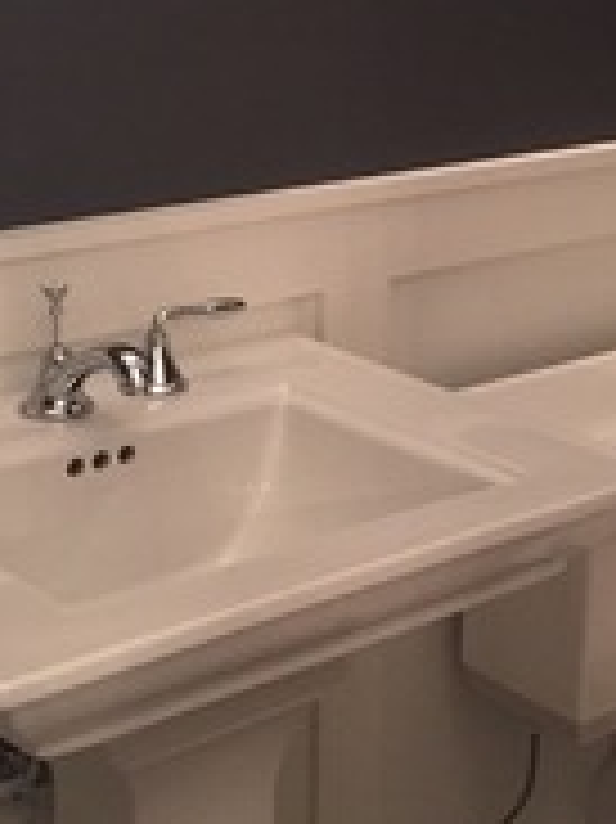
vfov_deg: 25.2
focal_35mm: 76
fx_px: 1805
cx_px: 513
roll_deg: -2.0
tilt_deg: -10.7
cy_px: 158
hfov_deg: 19.1
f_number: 2.2
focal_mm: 4.15
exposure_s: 1/30
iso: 160
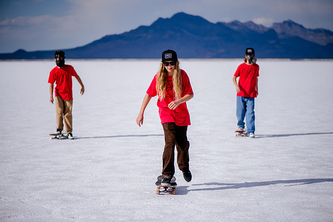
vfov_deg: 13.0
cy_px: 111
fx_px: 971
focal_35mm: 105
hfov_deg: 19.5
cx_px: 166
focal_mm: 105
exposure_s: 1/6400
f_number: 2.8
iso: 125
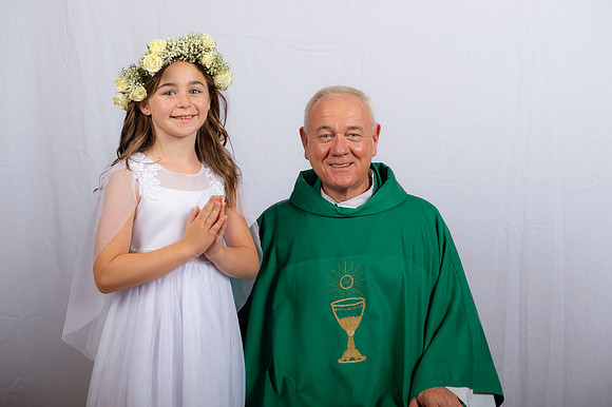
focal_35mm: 62
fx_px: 1053
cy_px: 204
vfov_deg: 21.9
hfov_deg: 32.4
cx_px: 306
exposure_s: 1/200
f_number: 8
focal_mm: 62
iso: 320
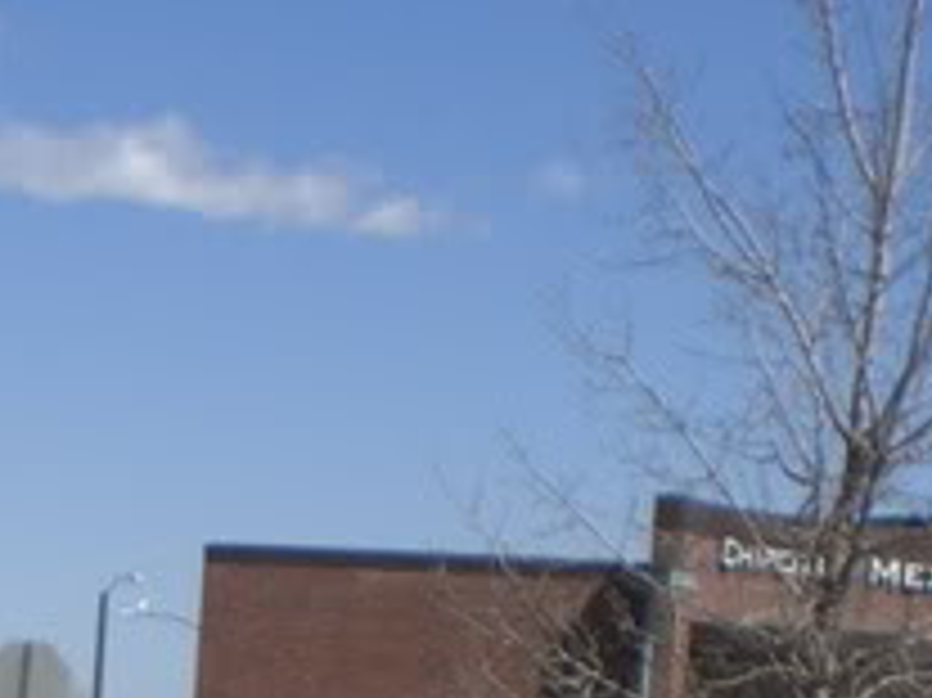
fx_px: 5059
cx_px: -374
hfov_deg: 10.2
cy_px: 1617
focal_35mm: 188
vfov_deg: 7.4
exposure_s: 1/640
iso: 50
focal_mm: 6.3
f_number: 4.4
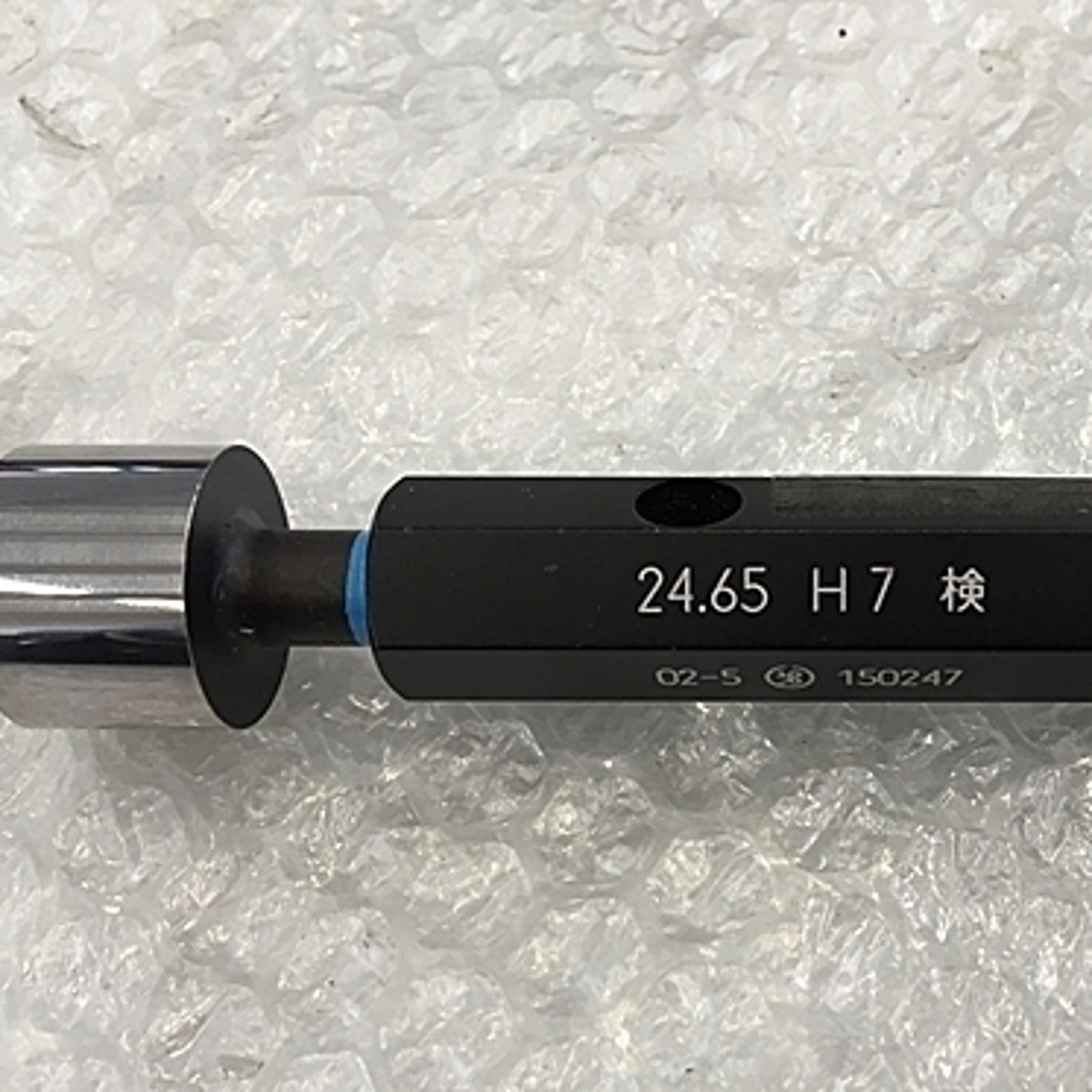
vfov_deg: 38.3
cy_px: 624
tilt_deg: -62.1
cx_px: 826
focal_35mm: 44
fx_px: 1570
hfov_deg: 37.4
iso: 25
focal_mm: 4.15
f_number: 2.2
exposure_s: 1/40
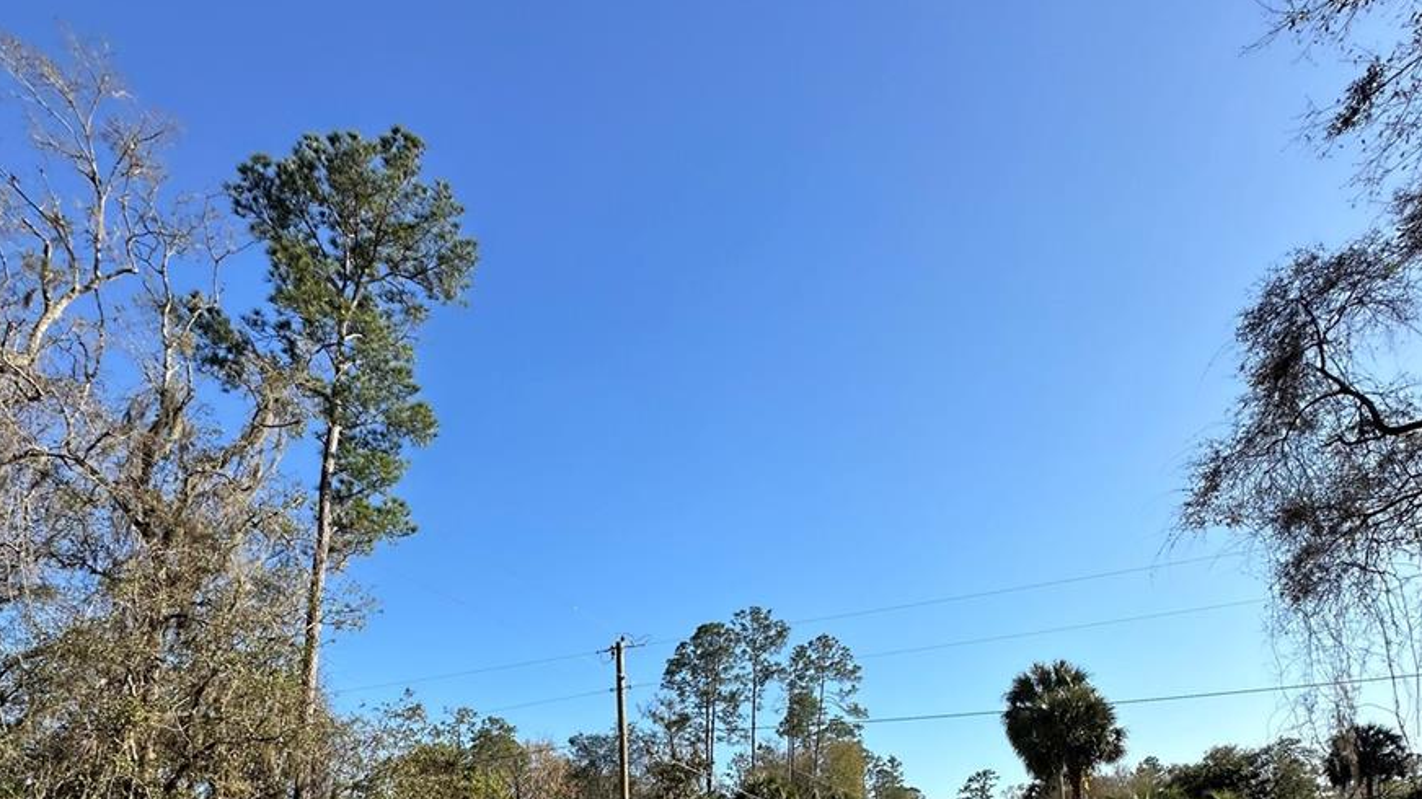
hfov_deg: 83.9
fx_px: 792
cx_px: 703
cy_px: 815
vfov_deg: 44.7
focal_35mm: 21
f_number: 2.2
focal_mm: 2.22
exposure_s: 1/1490
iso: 50
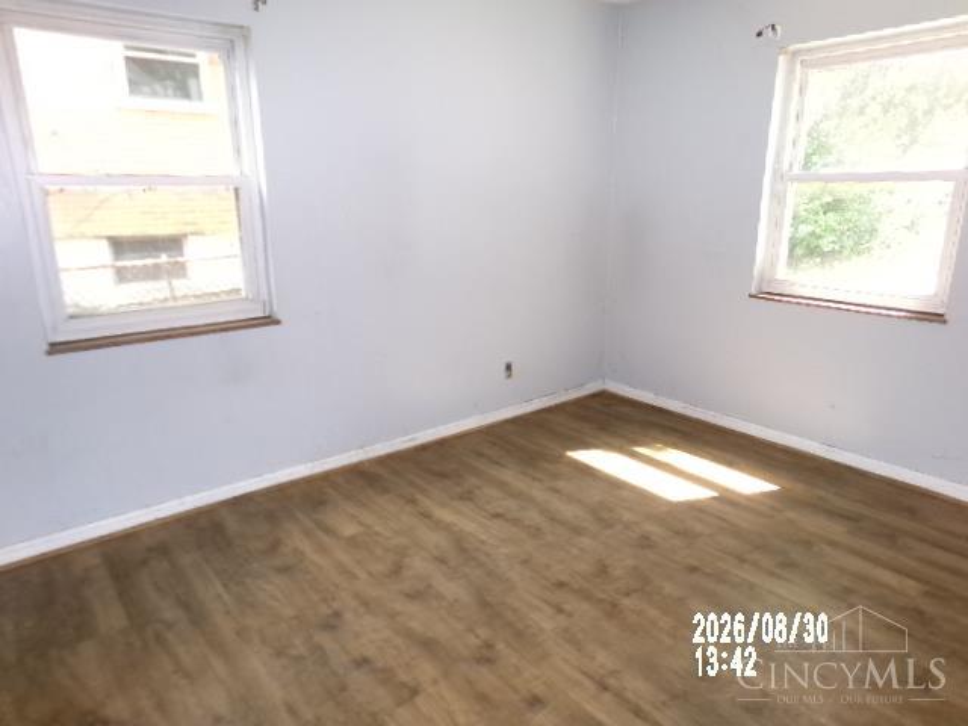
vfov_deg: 56.8
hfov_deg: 71.6
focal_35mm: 24
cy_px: 363
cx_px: 484
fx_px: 671
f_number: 3.7
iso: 200
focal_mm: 4.3
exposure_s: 1/34
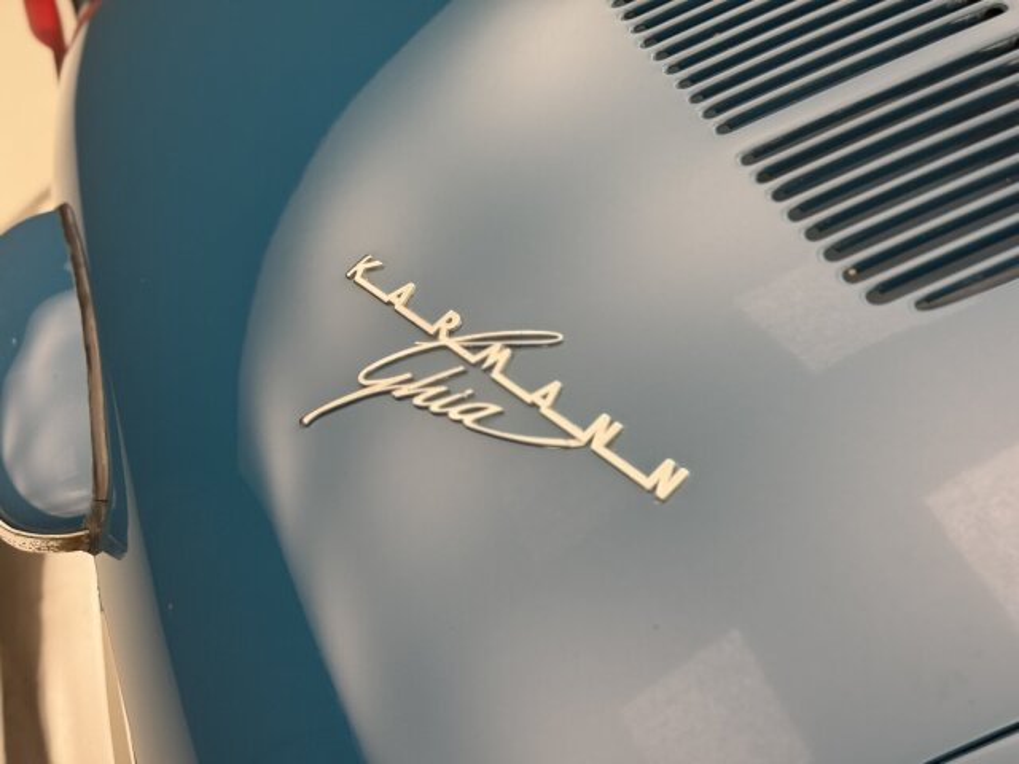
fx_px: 1413
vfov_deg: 30.3
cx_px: 510
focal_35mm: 48
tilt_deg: -38.8
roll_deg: -1.7
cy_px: 382
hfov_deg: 39.7
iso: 100
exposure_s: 1/66
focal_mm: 6.76
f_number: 1.78
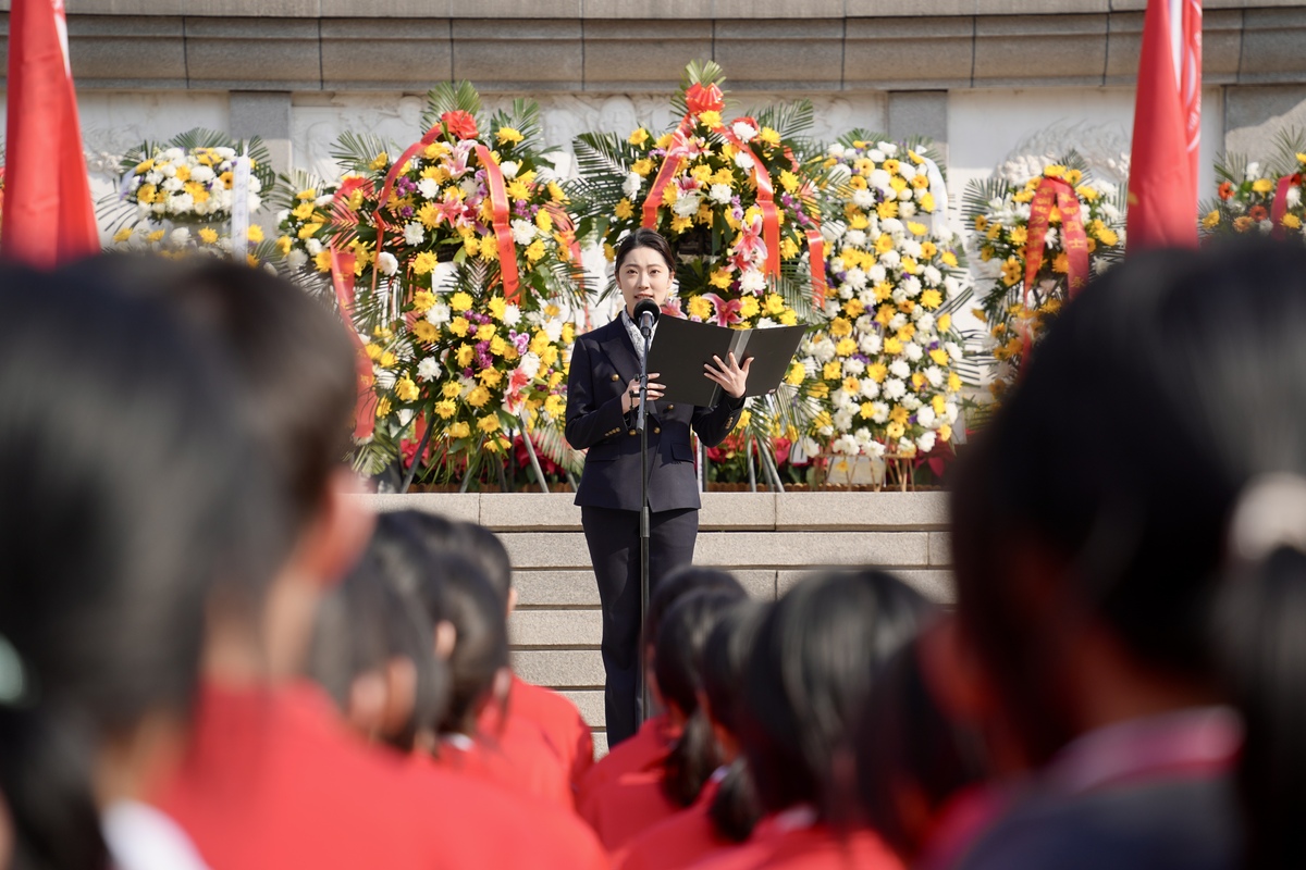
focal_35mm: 143
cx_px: 653
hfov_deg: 14.3
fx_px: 5187
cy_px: 435
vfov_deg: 9.6
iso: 100
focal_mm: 143
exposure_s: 1/320
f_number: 5.6
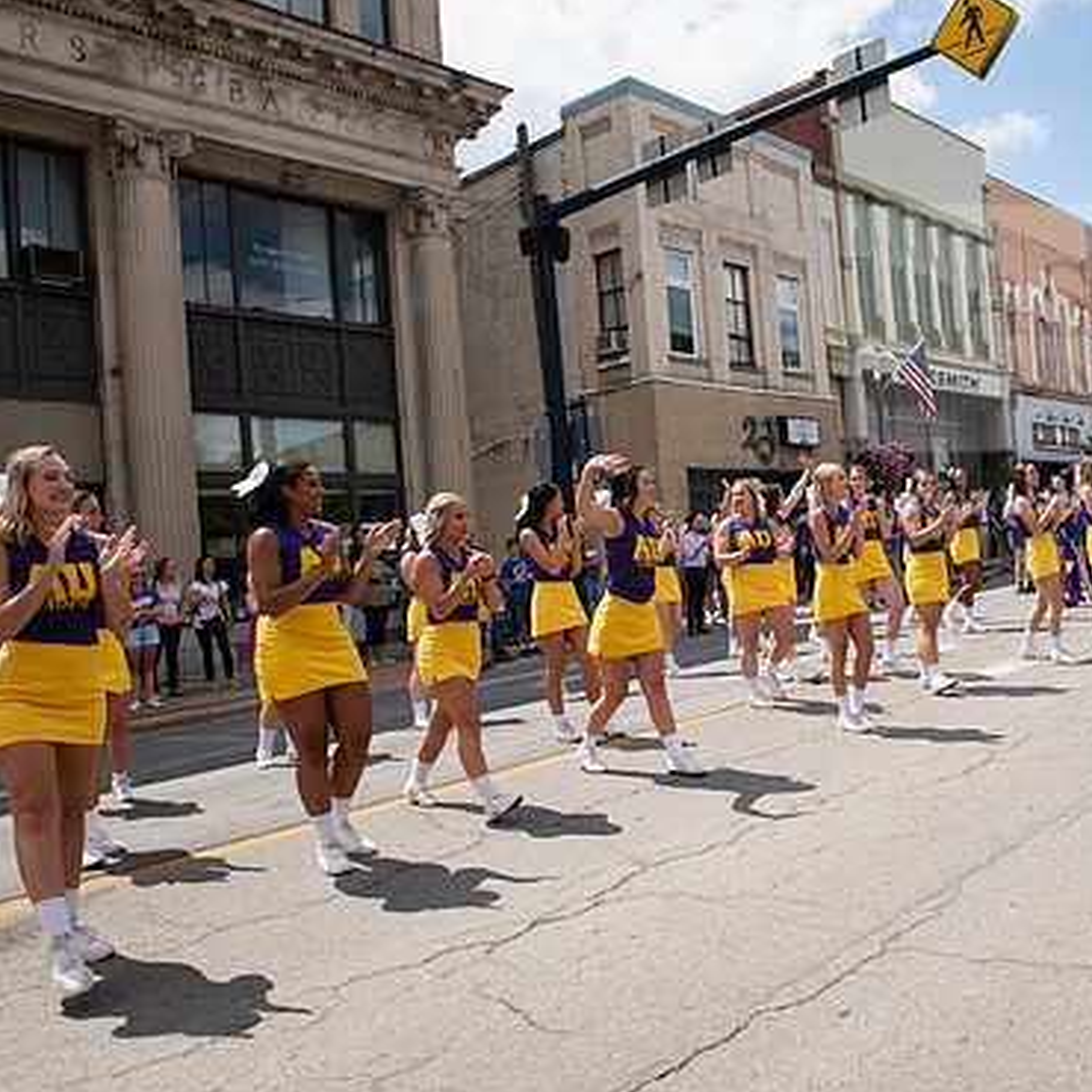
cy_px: 562
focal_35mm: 32
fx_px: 1142
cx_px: 756
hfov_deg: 49.9
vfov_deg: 51.1
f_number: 7.1
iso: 200
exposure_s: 1/500
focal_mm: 24
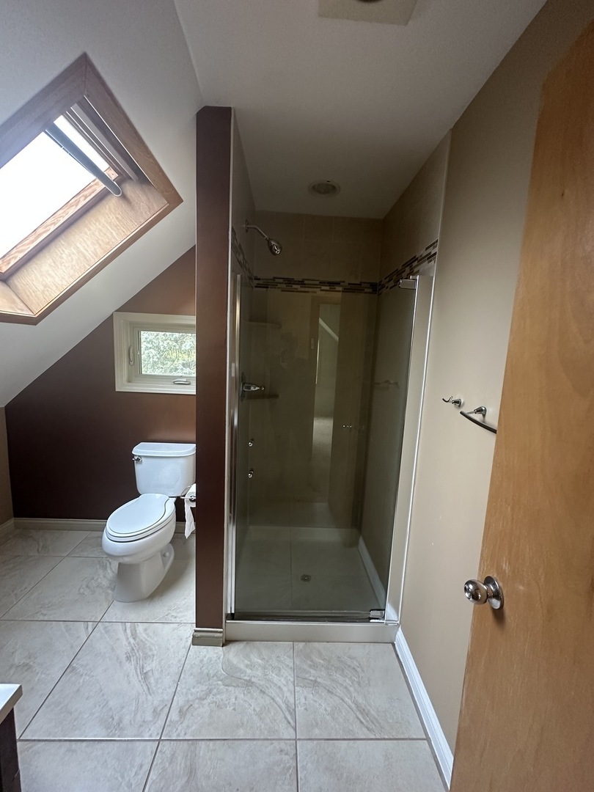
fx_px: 320
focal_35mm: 14
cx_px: 297
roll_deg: -3.4
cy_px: 396
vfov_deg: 102.1
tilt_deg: -7.6
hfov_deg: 85.7
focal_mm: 2.22
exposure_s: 1/60
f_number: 2.2
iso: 400
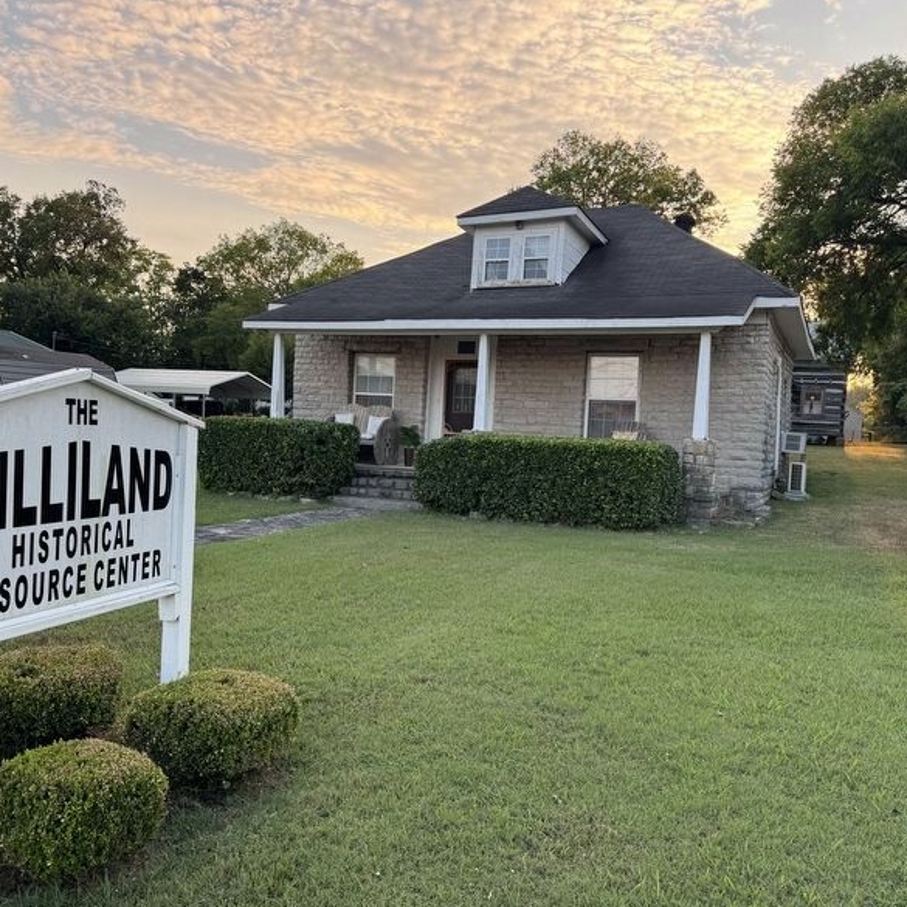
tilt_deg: -1.1
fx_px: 860
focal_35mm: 29
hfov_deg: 55.6
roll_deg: -3.1
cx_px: 447
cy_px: 454
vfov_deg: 55.6
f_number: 1.78
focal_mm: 6.76
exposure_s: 1/433
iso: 80
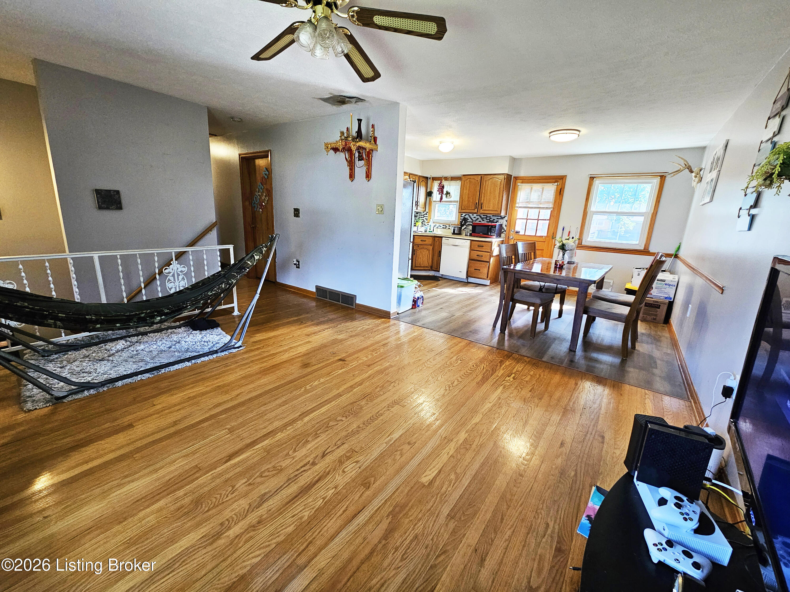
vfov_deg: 89.9
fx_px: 297
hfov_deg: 106.2
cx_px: 395
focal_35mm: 13
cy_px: 296
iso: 250
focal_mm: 2.2
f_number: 2.2
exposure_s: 1/60
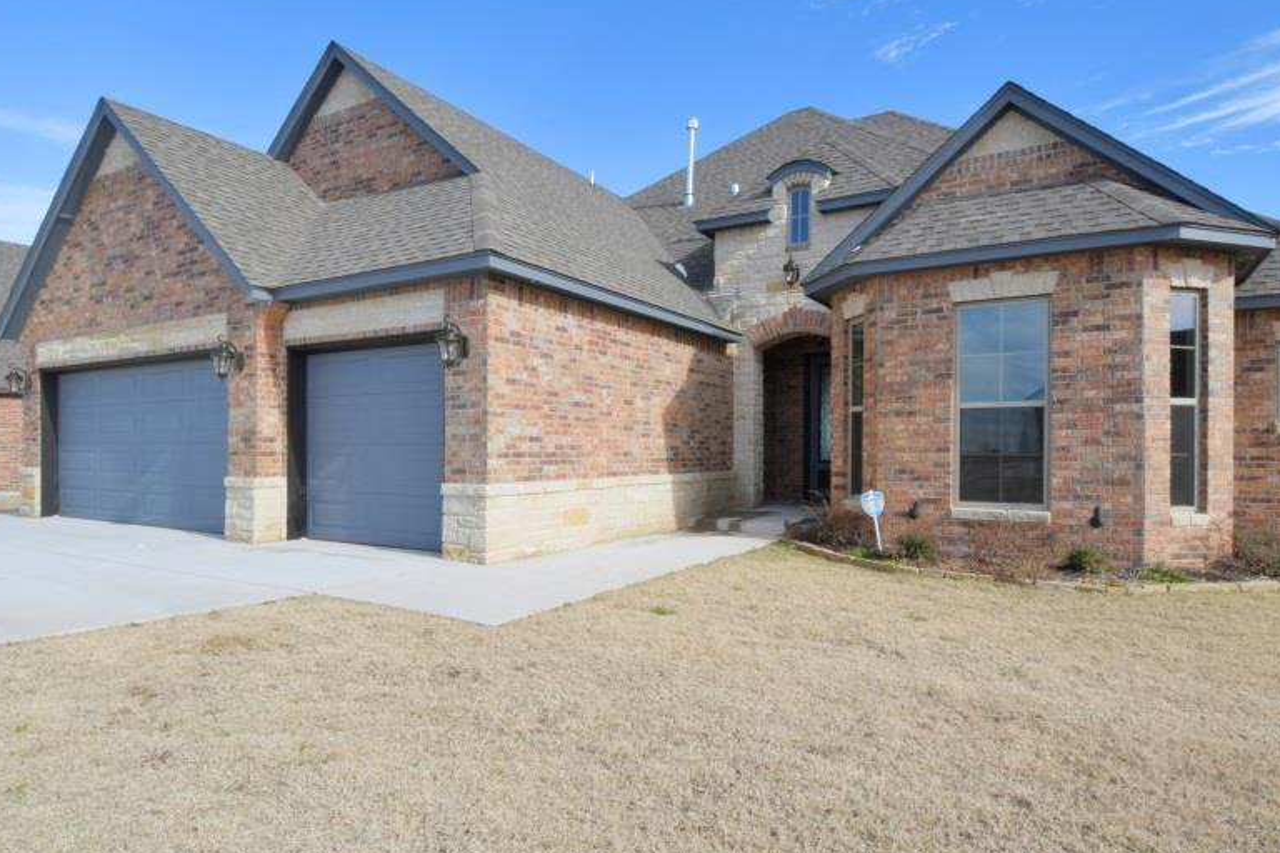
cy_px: 444
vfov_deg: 61.9
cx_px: 648
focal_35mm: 20
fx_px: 711
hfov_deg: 84.0
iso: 500
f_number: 22
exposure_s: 1/60
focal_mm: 10
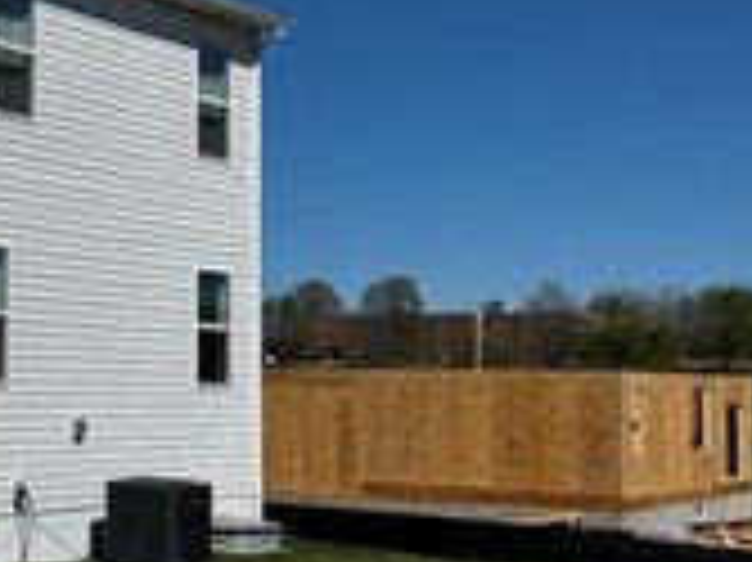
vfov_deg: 20.4
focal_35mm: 72
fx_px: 1563
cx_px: -162
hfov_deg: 24.4
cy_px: 281
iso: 64
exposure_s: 1/12346
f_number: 1.78
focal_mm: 6.76
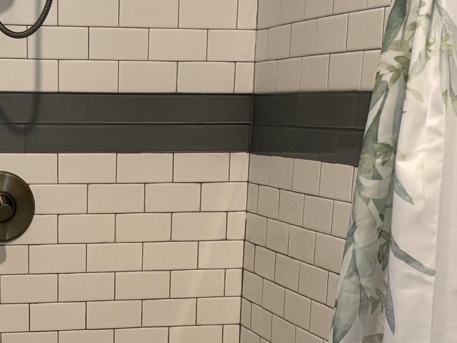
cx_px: 80
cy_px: 352
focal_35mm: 78
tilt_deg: -13.8
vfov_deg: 18.4
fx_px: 1030
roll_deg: -0.6
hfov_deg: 24.5
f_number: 1.78
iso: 400
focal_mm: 6.76
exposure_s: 1/60
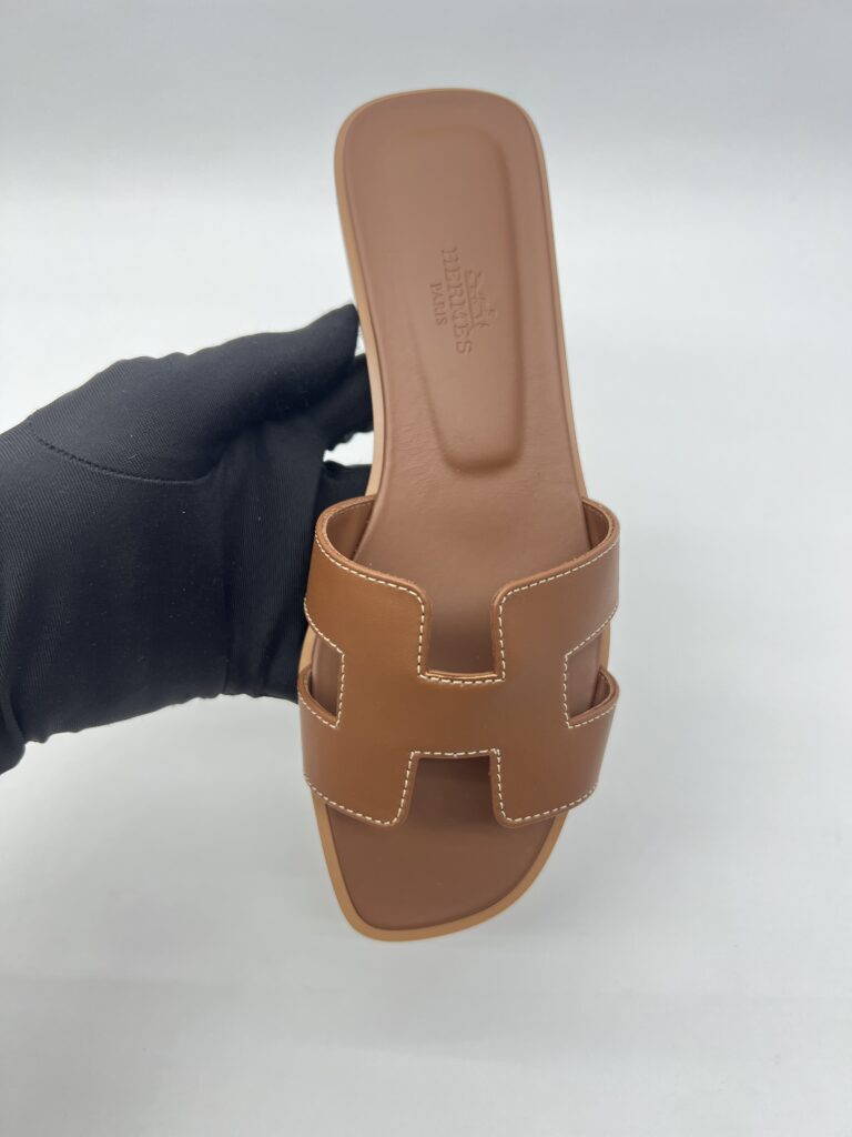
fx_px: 853
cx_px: 426
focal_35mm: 26
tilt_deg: -54.3
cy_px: 568
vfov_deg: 67.3
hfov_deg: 53.1
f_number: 1.5
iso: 50
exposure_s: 1/100
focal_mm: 5.7
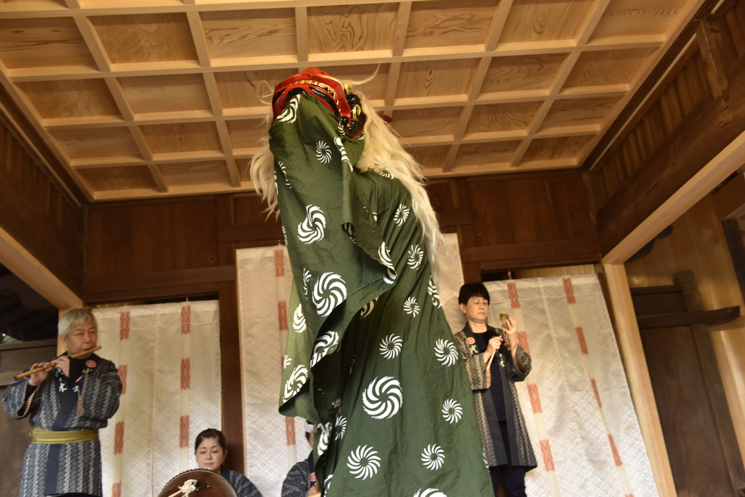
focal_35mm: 36
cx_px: 372
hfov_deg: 53.1
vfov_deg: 36.9
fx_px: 745
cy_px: 248
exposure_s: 1/160
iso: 1000
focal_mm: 36
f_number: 5
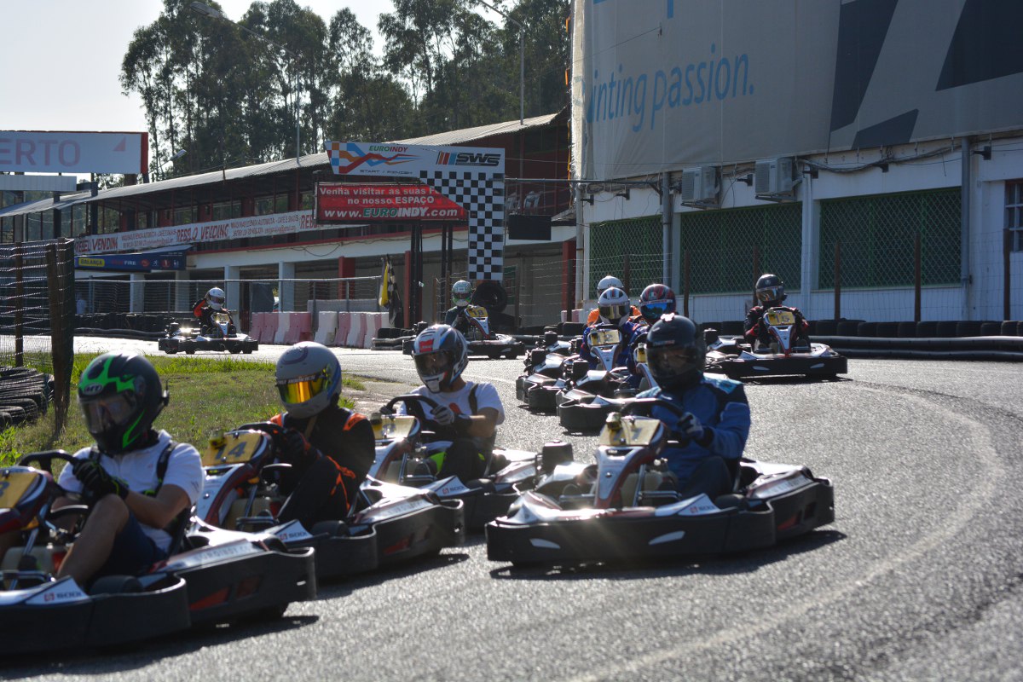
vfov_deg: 11.4
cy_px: 341
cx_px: 512
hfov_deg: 17.1
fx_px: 3410
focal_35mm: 120
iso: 400
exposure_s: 1/2000
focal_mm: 80
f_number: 8
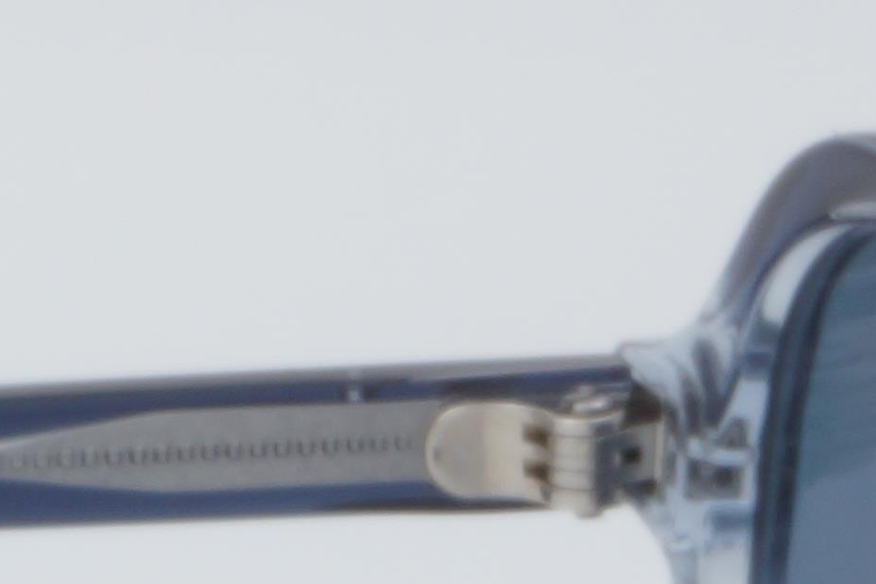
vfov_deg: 2.8
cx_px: -1250
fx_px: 11776
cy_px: 1484
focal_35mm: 484
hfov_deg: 4.2
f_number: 32
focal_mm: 50
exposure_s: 1/4
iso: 100
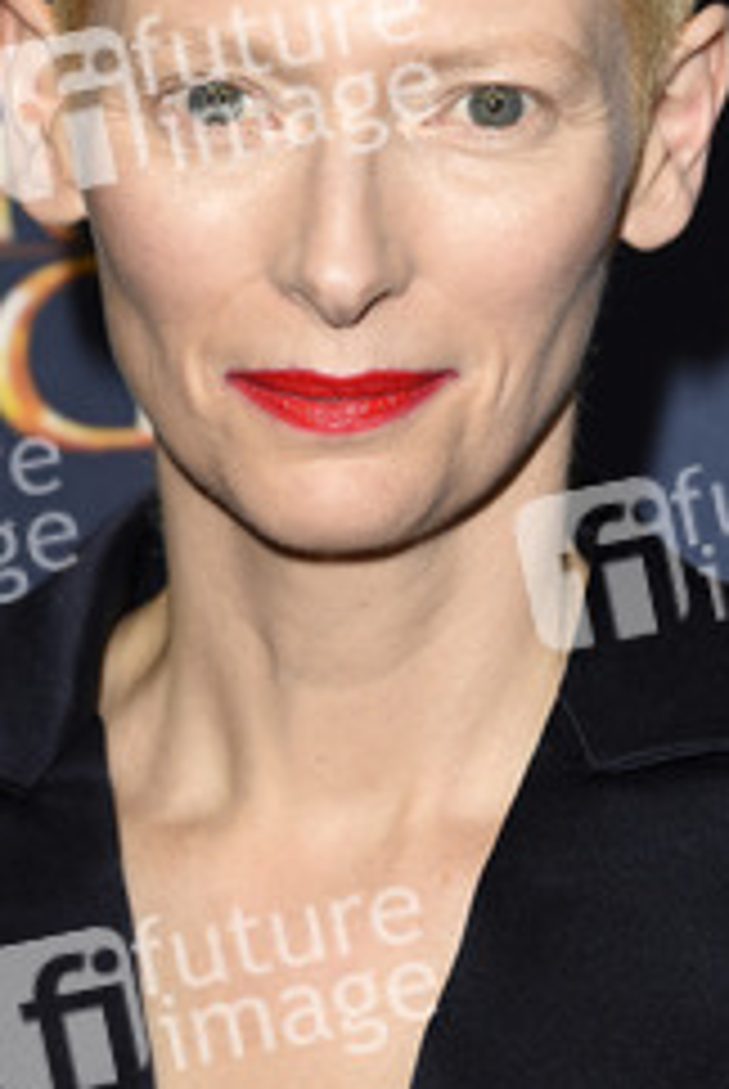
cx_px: 340
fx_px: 5997
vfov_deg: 10.4
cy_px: 320
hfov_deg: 7.0
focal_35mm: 198
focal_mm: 120
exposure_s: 1/250
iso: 640
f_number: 5.6
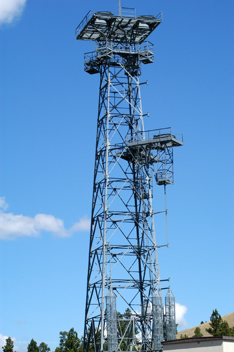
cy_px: 176
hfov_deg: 13.0
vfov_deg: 19.5
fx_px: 1026
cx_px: 117
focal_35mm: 105
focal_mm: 70
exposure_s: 1/350
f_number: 10
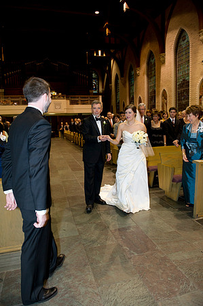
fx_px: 203
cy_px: 153
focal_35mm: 24
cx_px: 102
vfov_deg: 73.8
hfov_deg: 53.0
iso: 1250
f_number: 4
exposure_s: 1/60
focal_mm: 24
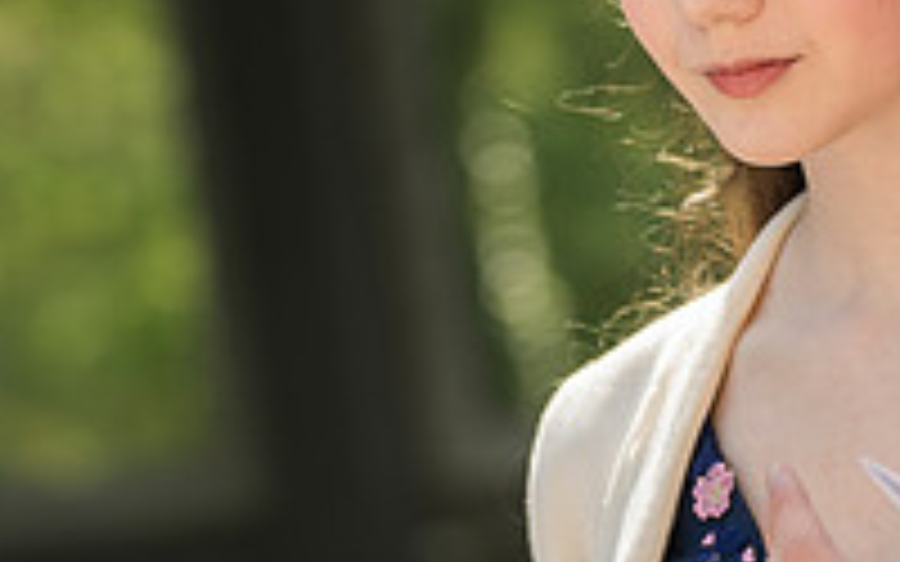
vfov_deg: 4.6
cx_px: 842
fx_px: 7040
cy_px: -34
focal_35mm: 287
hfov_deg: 7.3
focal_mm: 97
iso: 100
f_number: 3.5
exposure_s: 1/640
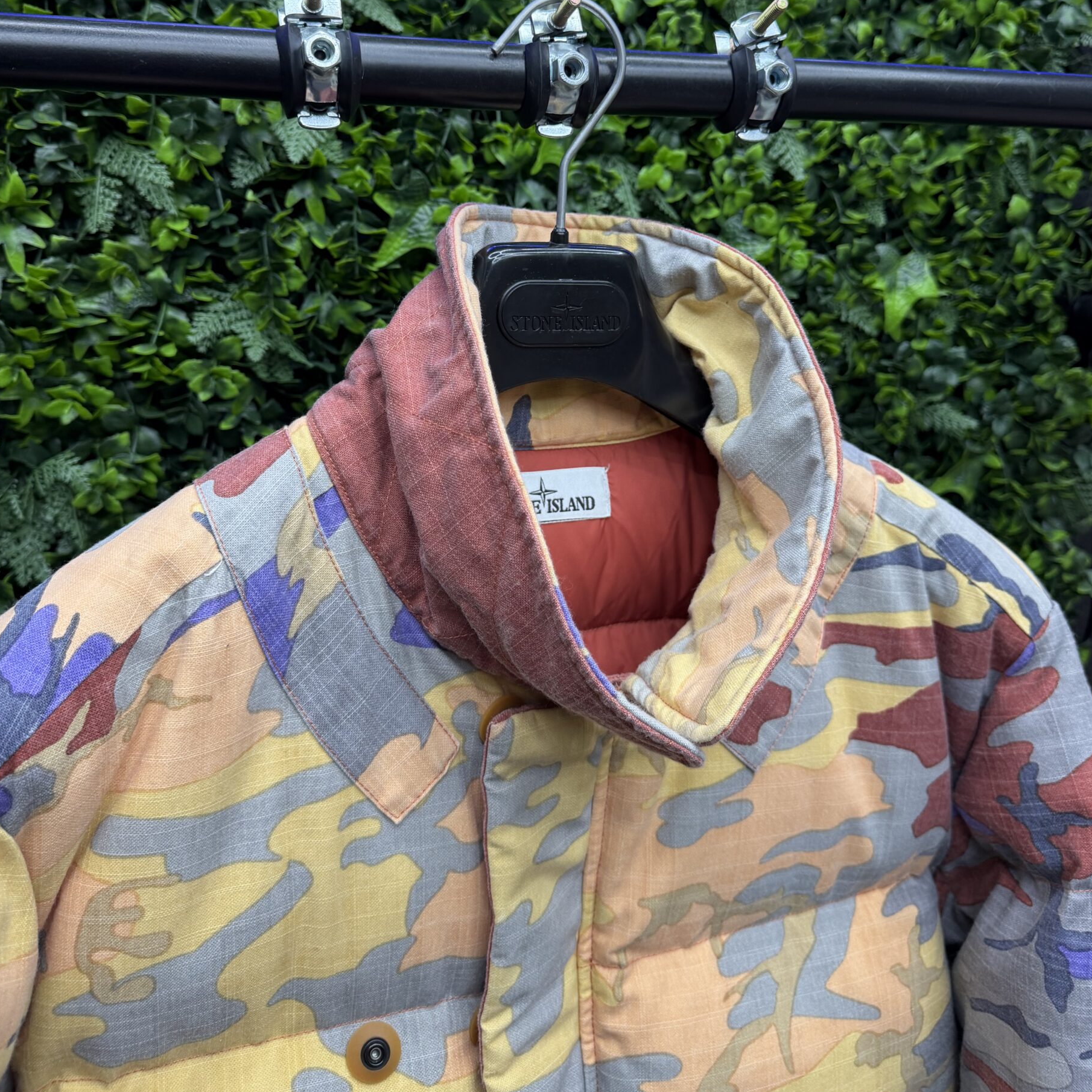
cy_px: 384
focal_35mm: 30
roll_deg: -1.0
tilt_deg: -7.5
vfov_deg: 53.2
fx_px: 1071
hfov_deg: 54.0
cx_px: 535
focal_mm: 6.76
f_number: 1.78
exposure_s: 1/84
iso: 100
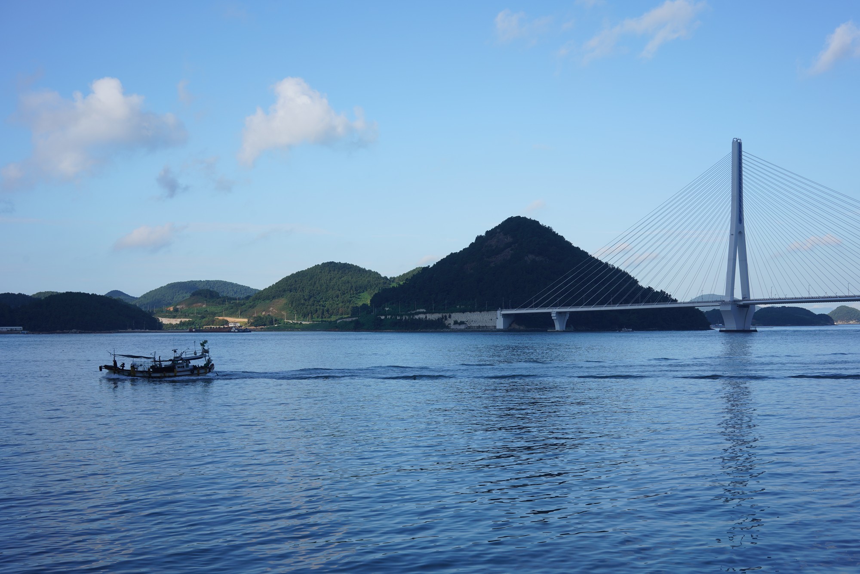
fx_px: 836
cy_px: 287
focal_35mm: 35
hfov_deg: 54.4
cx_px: 430
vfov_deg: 37.9
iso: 100
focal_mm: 35
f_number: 11
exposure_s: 1/100
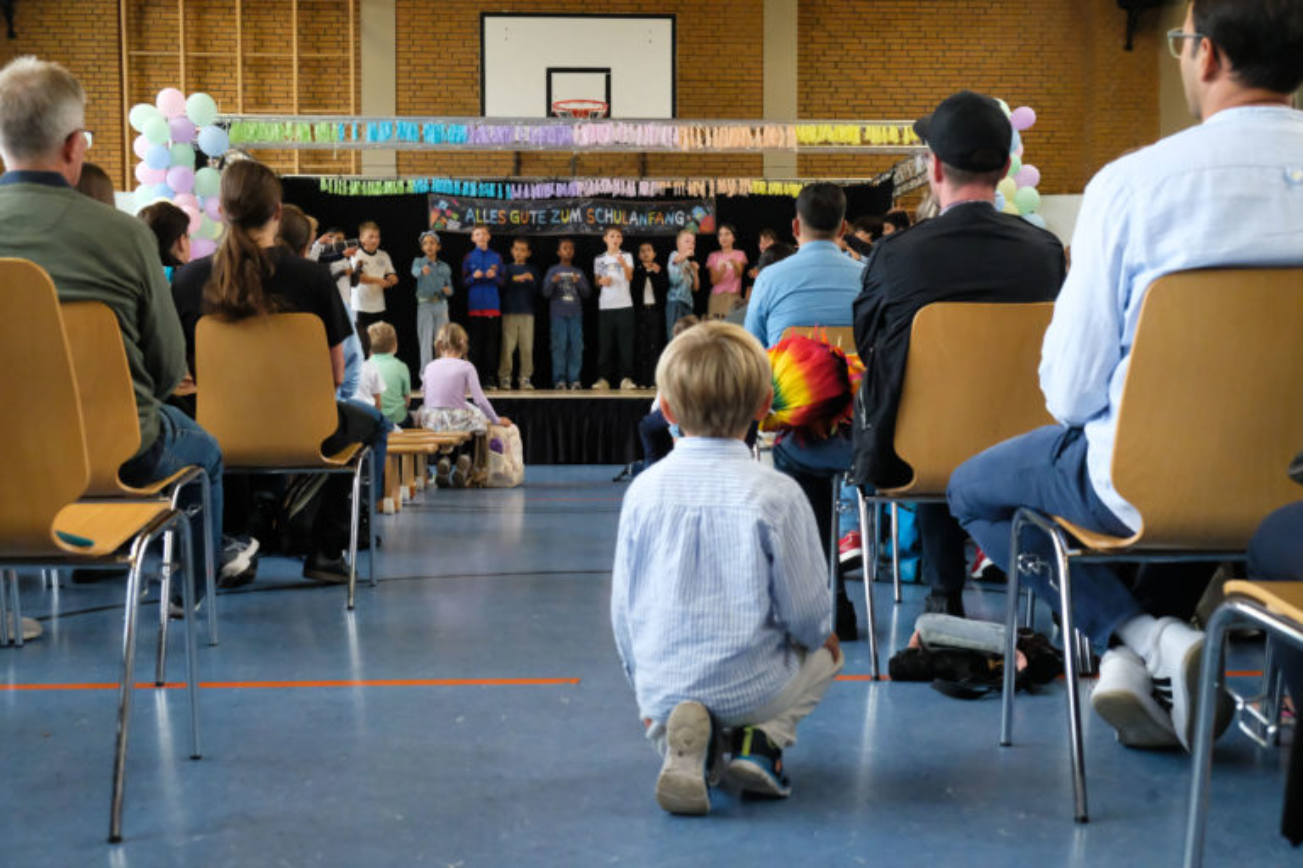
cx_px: 652
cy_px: 434
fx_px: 1448
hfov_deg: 48.5
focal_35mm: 40
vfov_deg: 33.4
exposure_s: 1/1800
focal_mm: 26.5
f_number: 4.5
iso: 12800
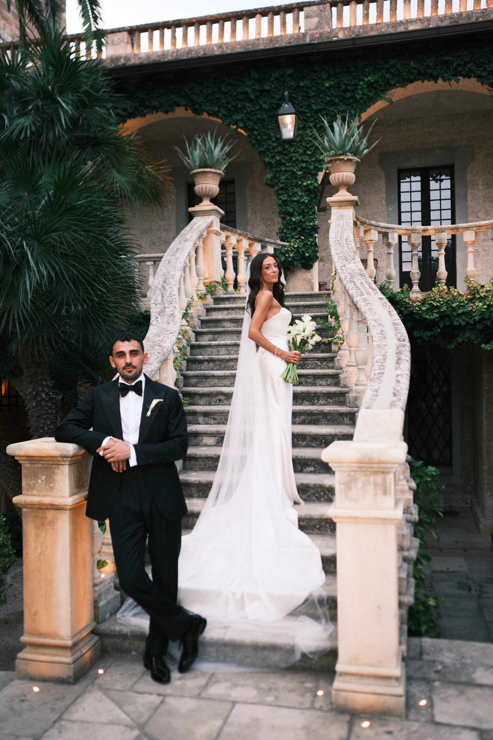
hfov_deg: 37.9
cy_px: 370
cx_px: 246
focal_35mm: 35
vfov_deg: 54.4
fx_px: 719
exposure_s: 1/100
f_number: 2.8
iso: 500
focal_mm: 23
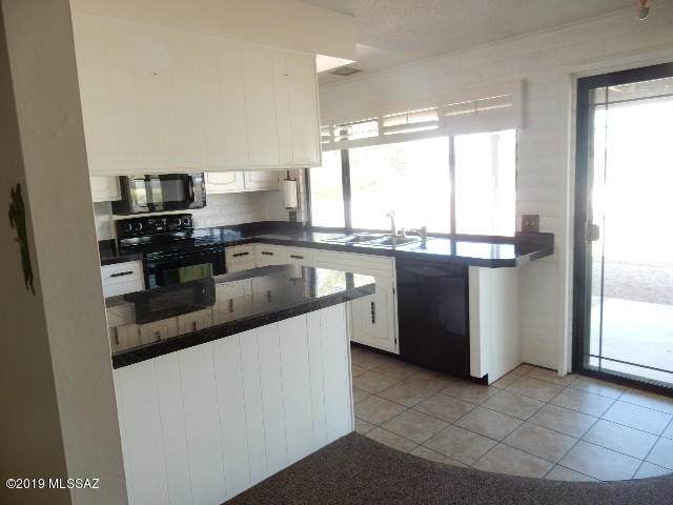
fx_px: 486
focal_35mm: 25
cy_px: 252
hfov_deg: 69.4
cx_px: 336
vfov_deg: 54.9
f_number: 3.7
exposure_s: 1/30
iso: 125
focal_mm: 4.5
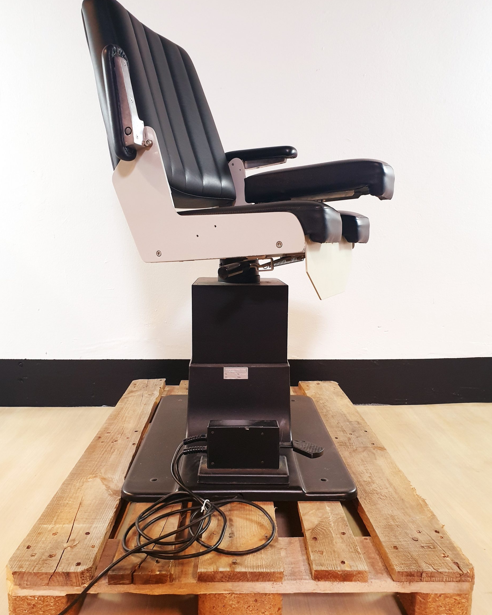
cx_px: 239
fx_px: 510
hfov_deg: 51.5
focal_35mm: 28
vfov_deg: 62.2
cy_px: 319
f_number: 2.4
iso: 250
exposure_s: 1/50
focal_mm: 4.3
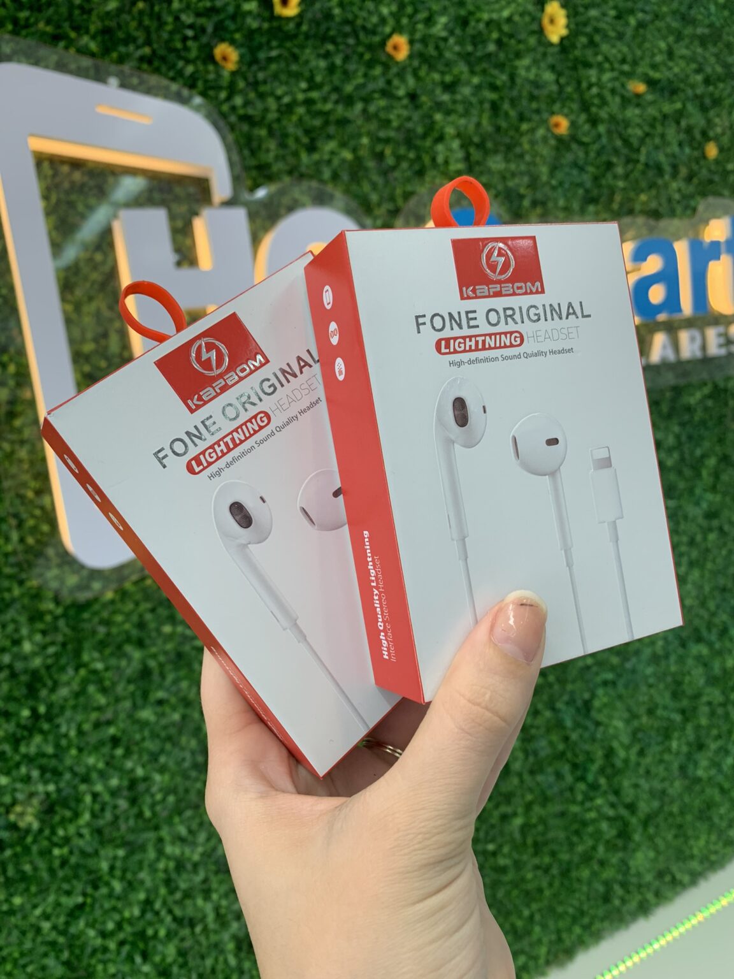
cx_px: 367
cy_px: 490
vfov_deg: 67.3
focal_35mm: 26
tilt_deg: -5.0
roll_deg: +7.7
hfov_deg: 53.1
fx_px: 735
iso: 50
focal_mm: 4.25
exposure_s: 1/60
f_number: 1.8
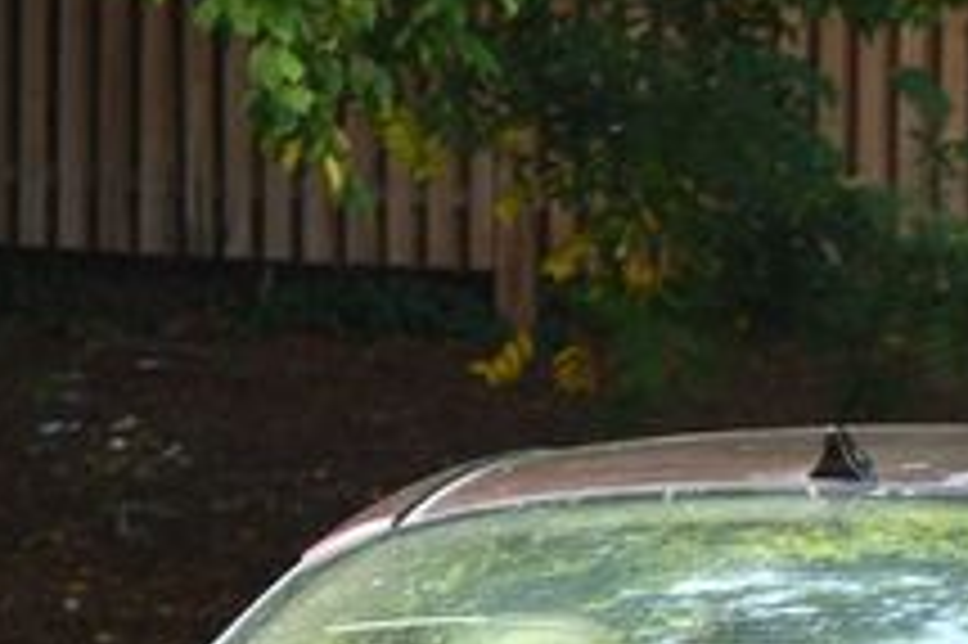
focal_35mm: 402
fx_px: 10801
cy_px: 905
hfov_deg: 5.1
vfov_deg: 3.4
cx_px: 950
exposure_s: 1/250
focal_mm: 90
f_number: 5.6
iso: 320
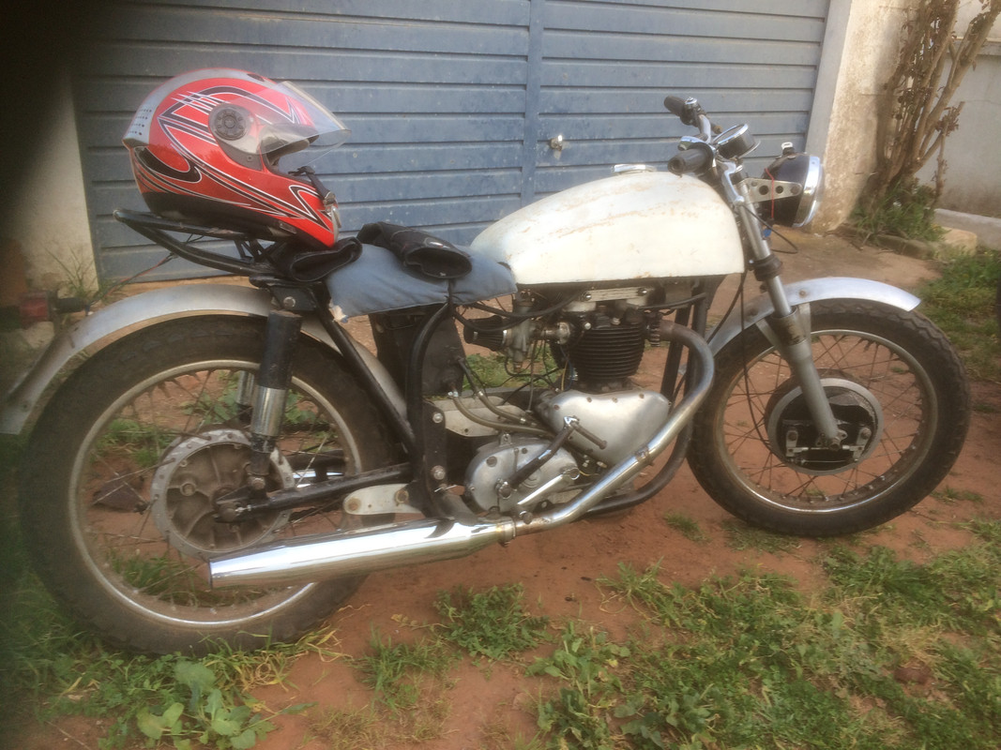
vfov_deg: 48.2
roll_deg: -3.8
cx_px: 500
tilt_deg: -21.9
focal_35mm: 29
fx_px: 839
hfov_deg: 61.7
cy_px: 375
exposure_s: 1/100
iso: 40
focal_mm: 4.15
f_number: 2.2
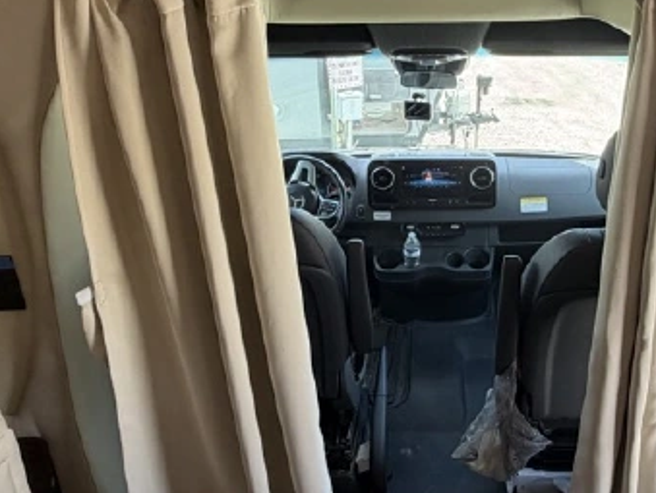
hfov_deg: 54.0
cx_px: 445
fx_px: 626
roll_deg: -0.9
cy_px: 184
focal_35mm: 33
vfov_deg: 42.7
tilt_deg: -21.8
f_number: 2.2
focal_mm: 2.22
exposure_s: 1/121
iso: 80
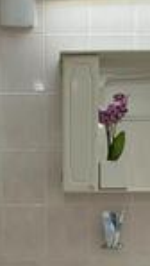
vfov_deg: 24.7
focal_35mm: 82
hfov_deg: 14.7
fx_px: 579
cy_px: 268
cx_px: 45
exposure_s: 1/50
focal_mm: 2.15
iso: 800
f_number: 2.2
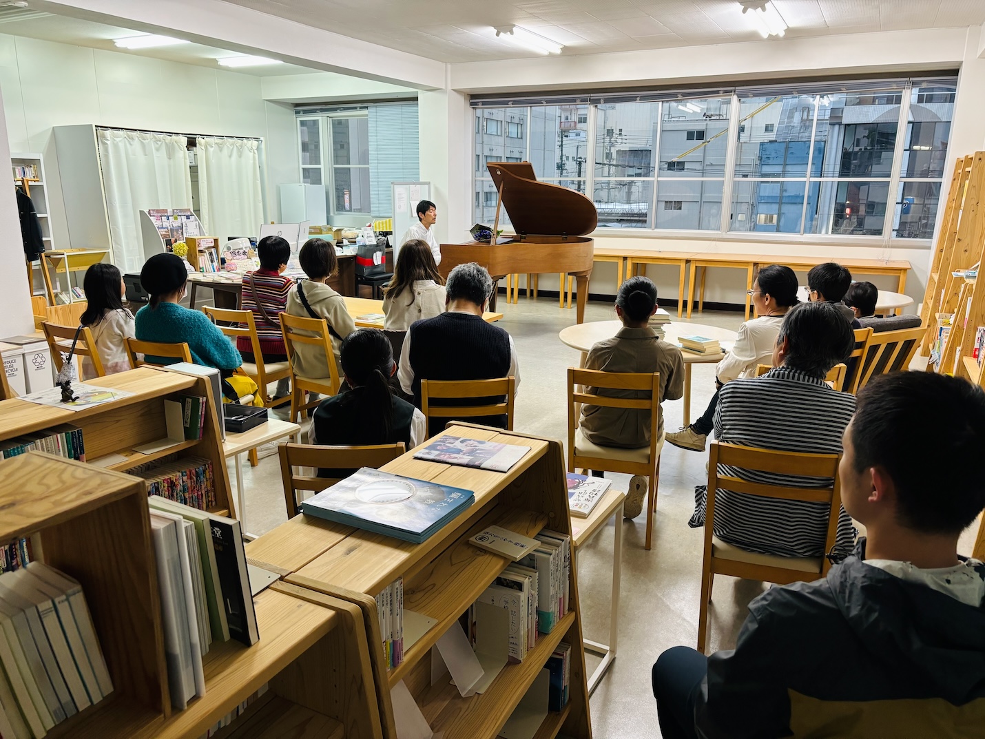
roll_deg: -0.3
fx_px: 740
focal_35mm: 26
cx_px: 492
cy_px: 370
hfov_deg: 67.3
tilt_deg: -14.4
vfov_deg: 53.1
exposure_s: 1/60
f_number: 1.6
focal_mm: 5.96
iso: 200
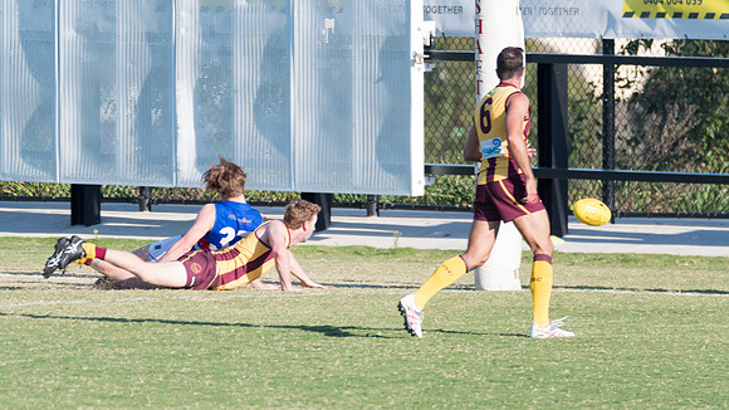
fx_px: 18220
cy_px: 243
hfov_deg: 2.3
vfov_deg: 1.3
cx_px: 364
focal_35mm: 943
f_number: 7.1
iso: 800
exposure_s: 1/1250
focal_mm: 600
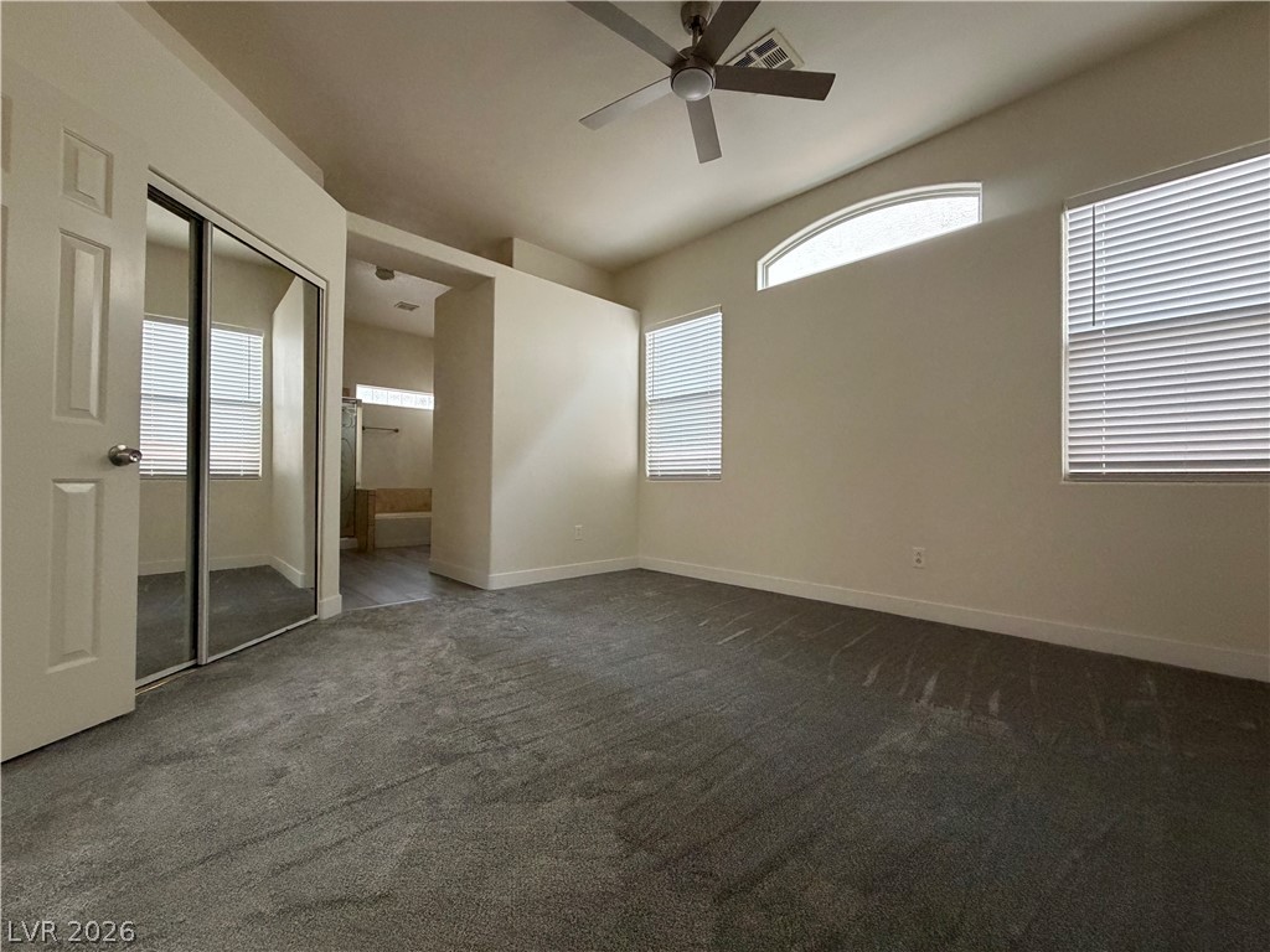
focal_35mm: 14
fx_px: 514
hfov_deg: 102.1
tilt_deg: +0.5
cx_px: 635
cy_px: 476
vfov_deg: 85.7
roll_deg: -0.4
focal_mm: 2.22
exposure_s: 1/60
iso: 400
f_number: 2.2
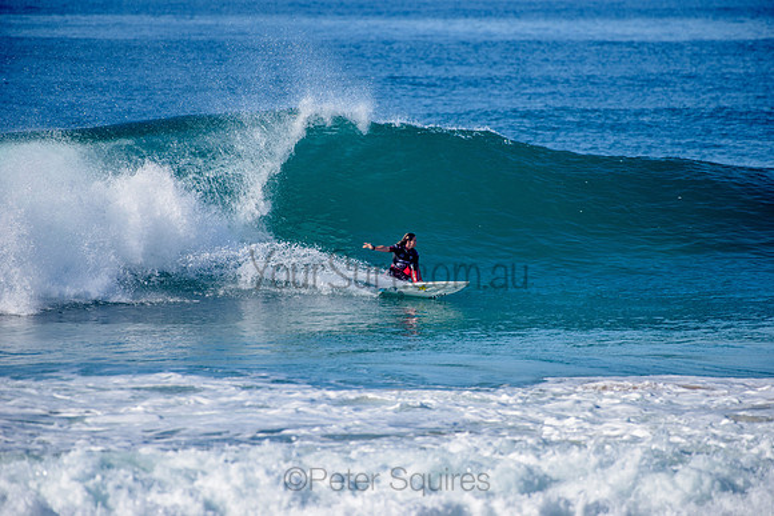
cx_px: 387
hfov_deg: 4.1
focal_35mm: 500
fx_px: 10752
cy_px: 258
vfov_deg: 2.8
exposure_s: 1/1600
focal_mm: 500
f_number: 5.6
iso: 160
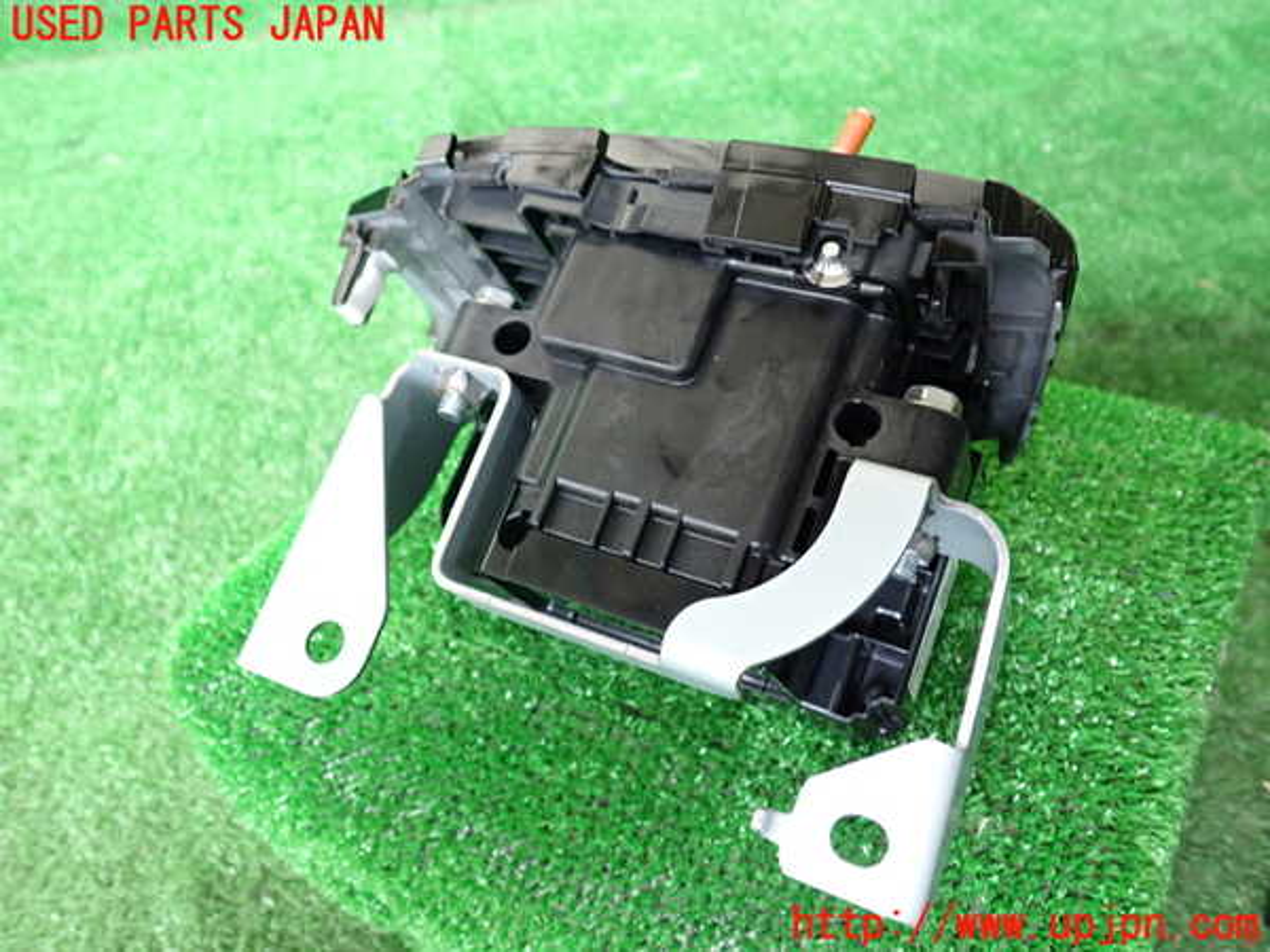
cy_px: 476
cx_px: 635
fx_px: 1101
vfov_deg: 46.8
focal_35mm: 30
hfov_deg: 60.0
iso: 320
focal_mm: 5.4
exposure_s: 1/30
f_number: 2.3
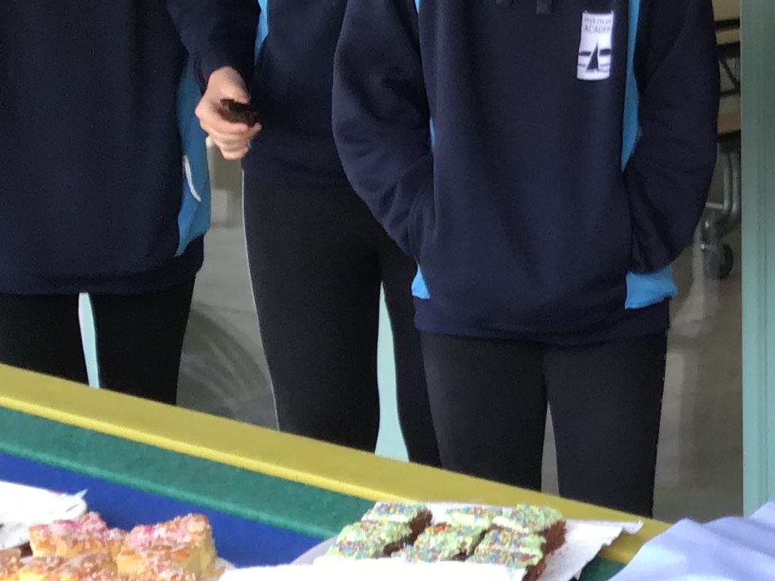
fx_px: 2171
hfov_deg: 18.4
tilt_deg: -9.1
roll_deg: -1.8
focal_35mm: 97
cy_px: 126
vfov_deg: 15.2
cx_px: 1085
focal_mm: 3.3
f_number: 2.4
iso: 40
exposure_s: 1/100
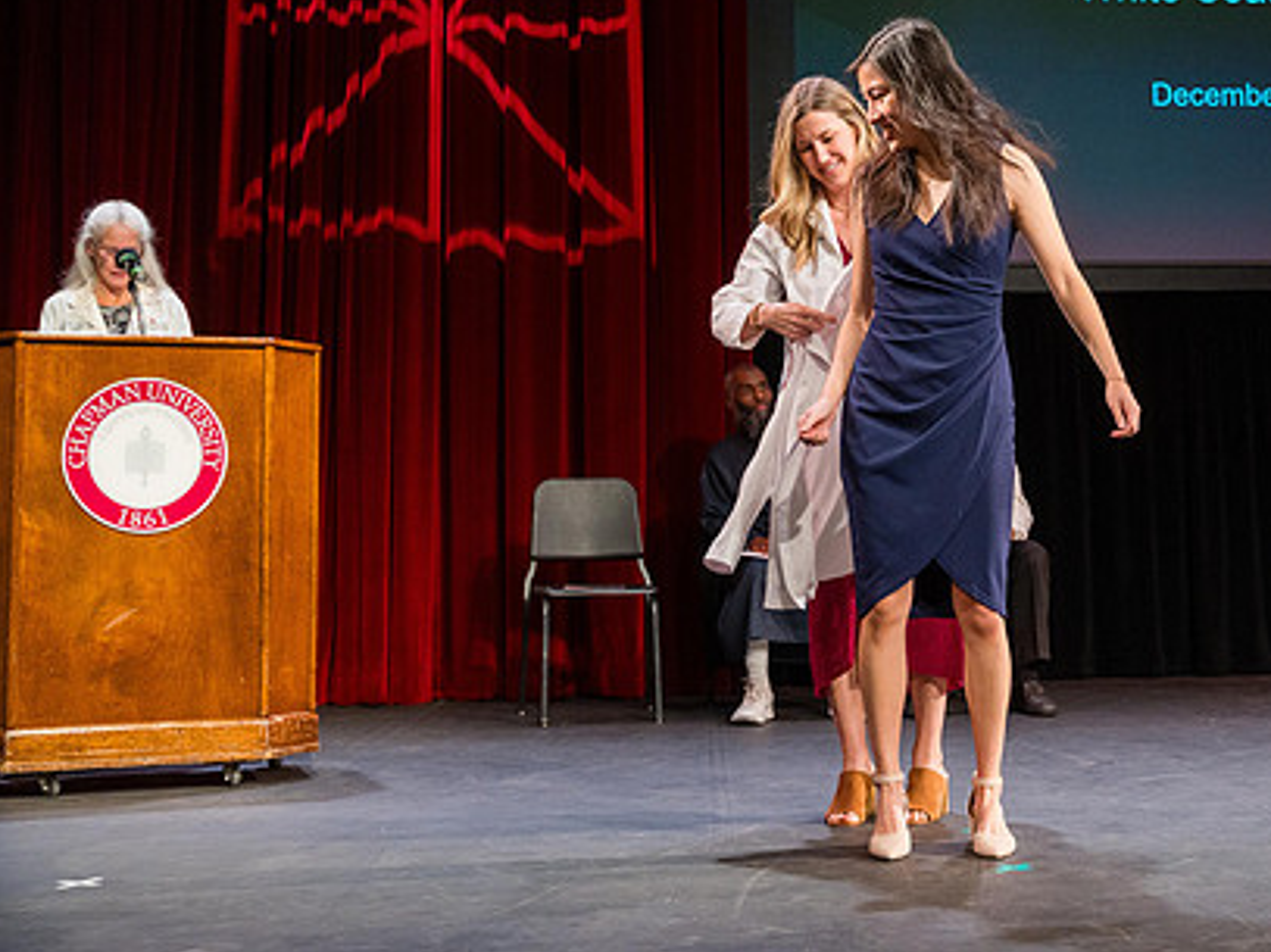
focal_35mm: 54
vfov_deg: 26.9
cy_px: 357
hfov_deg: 35.0
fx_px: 1982
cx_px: 899
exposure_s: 1/320
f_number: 3.5
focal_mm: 39.4
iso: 1250
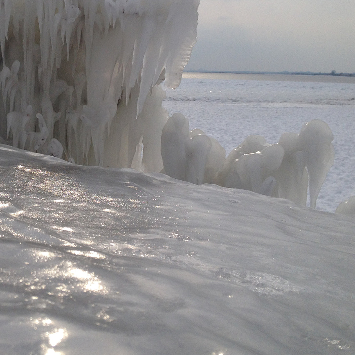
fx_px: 661
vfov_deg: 29.9
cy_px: 128
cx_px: 56
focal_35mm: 57
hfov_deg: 29.2
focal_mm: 4.28
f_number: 2.4
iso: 50
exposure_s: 1/3067
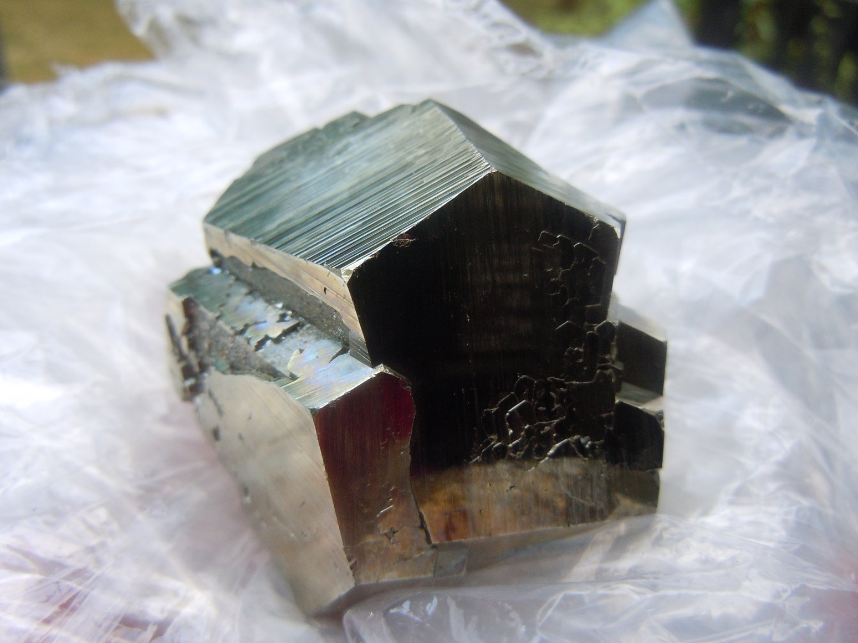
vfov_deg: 45.4
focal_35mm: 31
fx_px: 768
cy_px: 328
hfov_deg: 58.3
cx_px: 421
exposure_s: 1/60
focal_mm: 5.4
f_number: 3.5
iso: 320
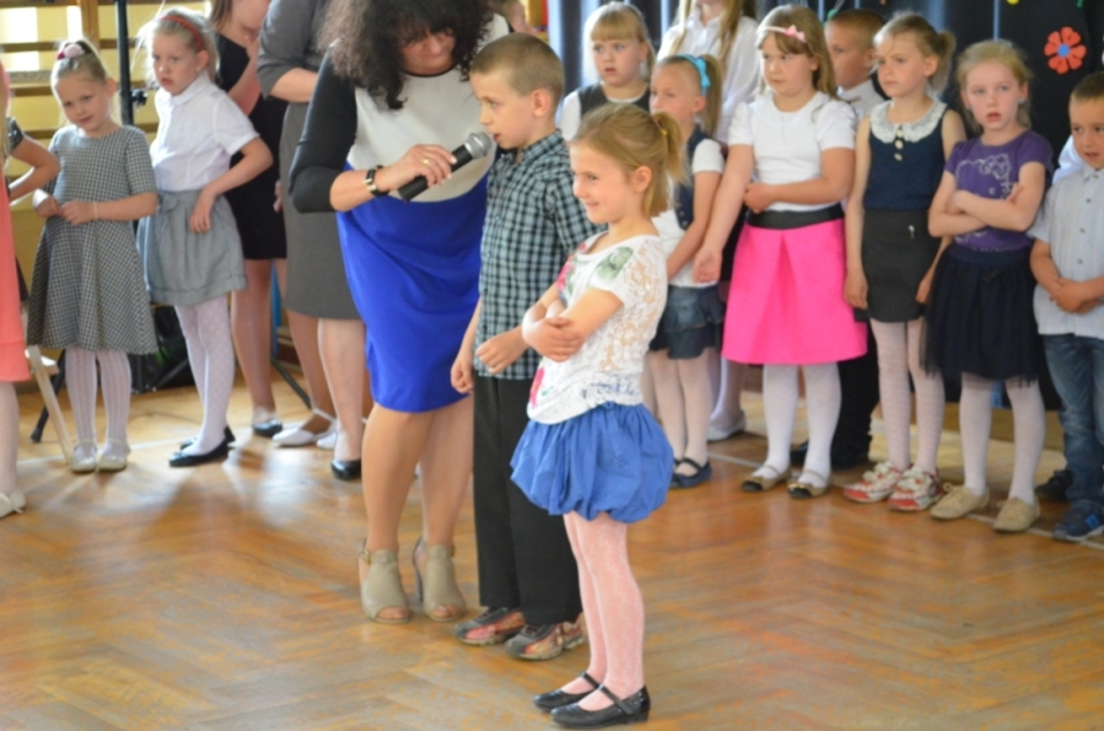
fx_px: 2524
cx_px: 552
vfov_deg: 16.5
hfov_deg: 24.7
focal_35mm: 82
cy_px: 366
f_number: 5.6
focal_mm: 55
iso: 3200
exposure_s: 1/25
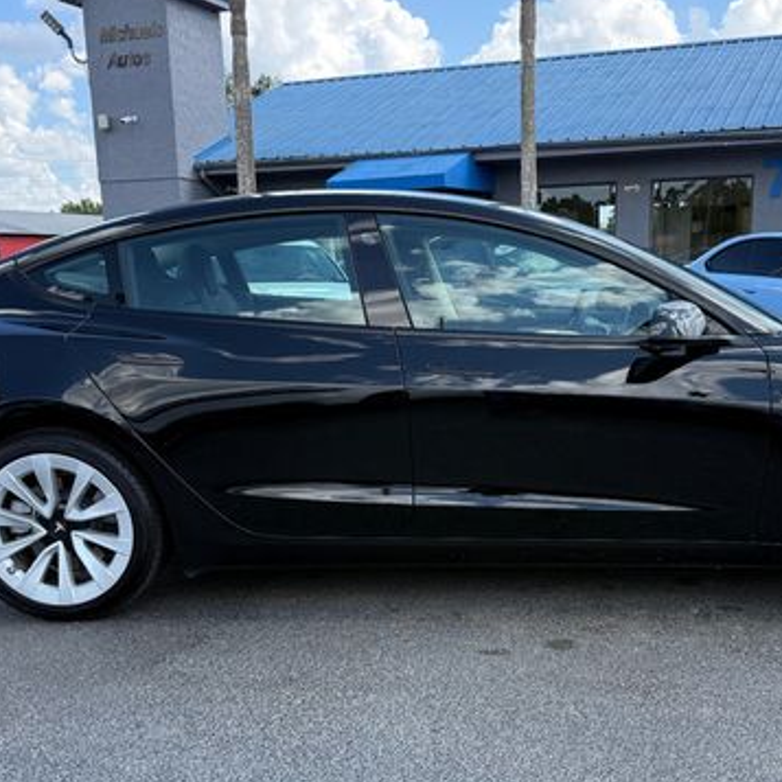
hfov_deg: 43.6
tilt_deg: -12.6
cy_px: 510
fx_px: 971
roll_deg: +0.8
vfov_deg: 43.3
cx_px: 482
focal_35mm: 38
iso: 100
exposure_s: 1/1361
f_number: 1.78
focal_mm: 6.76
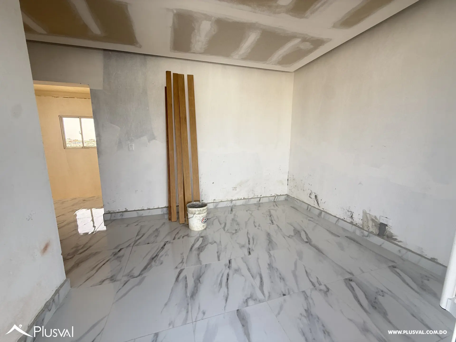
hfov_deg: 102.1
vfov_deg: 85.7
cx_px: 228
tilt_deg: -8.8
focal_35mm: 14
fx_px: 184
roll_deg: +0.4
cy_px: 171
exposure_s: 1/110
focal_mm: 2.22
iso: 50
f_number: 2.2
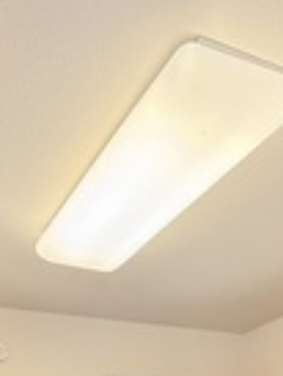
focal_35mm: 51
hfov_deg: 28.3
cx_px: 84
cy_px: 543
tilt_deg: -4.1
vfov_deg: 27.6
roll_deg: -0.2
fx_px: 555
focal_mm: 2.22
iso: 500
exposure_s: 1/60
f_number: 2.2
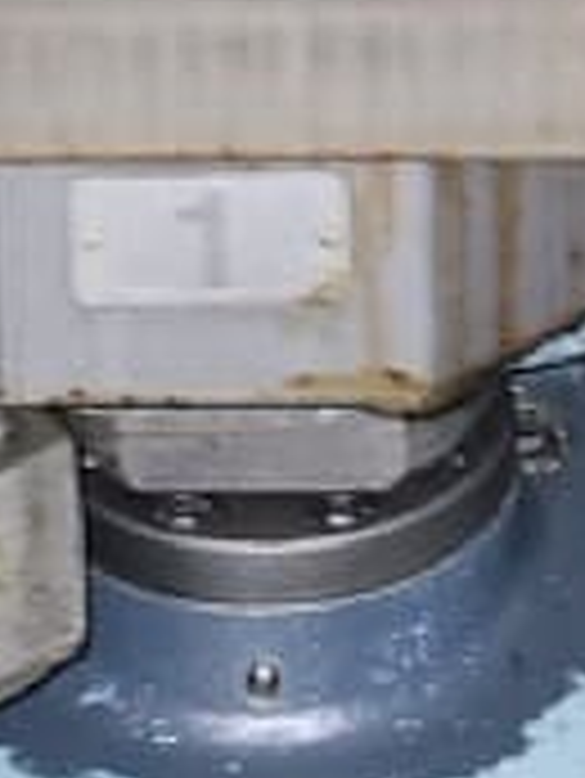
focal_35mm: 170
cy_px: -1151
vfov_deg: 10.0
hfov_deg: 8.7
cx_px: 500
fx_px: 3826
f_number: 1.8
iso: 125
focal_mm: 5.5
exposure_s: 1/10
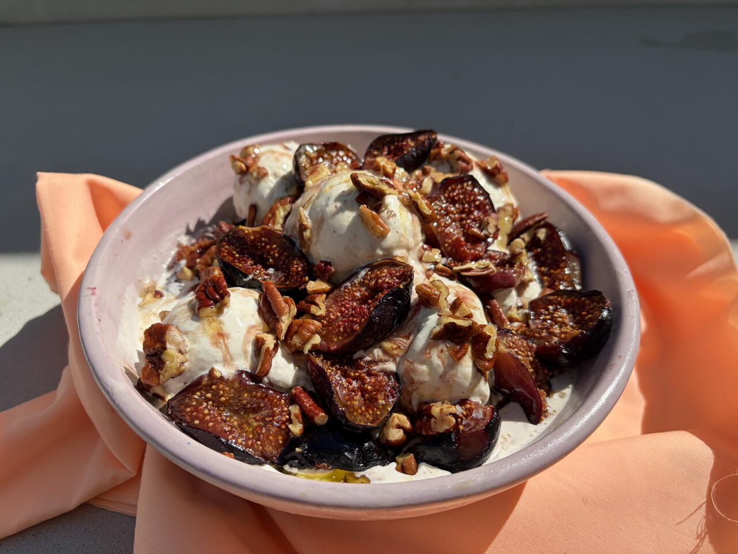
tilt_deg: -35.1
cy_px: 277
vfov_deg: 53.1
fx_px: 554
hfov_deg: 67.3
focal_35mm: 26
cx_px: 369
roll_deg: -0.4
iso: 64
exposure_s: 1/4065
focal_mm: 5.96
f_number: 1.6
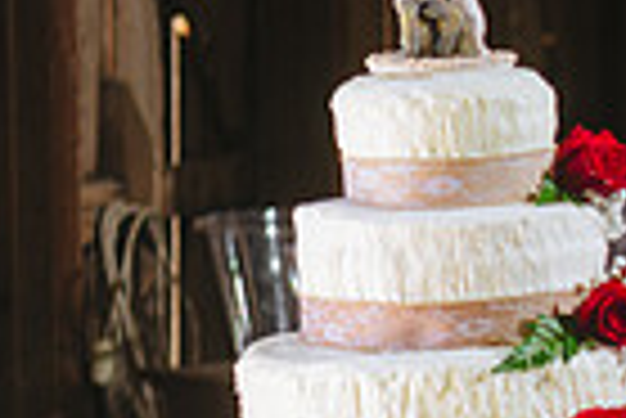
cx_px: 838
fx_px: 4491
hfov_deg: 7.9
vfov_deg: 5.3
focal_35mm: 258
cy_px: 213
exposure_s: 1/160
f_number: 2.8
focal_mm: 62
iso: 250
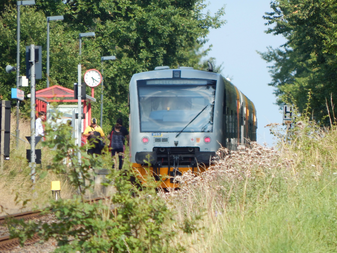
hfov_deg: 2.6
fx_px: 7448
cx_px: 168
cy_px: 126
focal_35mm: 765
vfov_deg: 1.9
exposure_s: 1/250
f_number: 5.9
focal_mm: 136
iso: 125
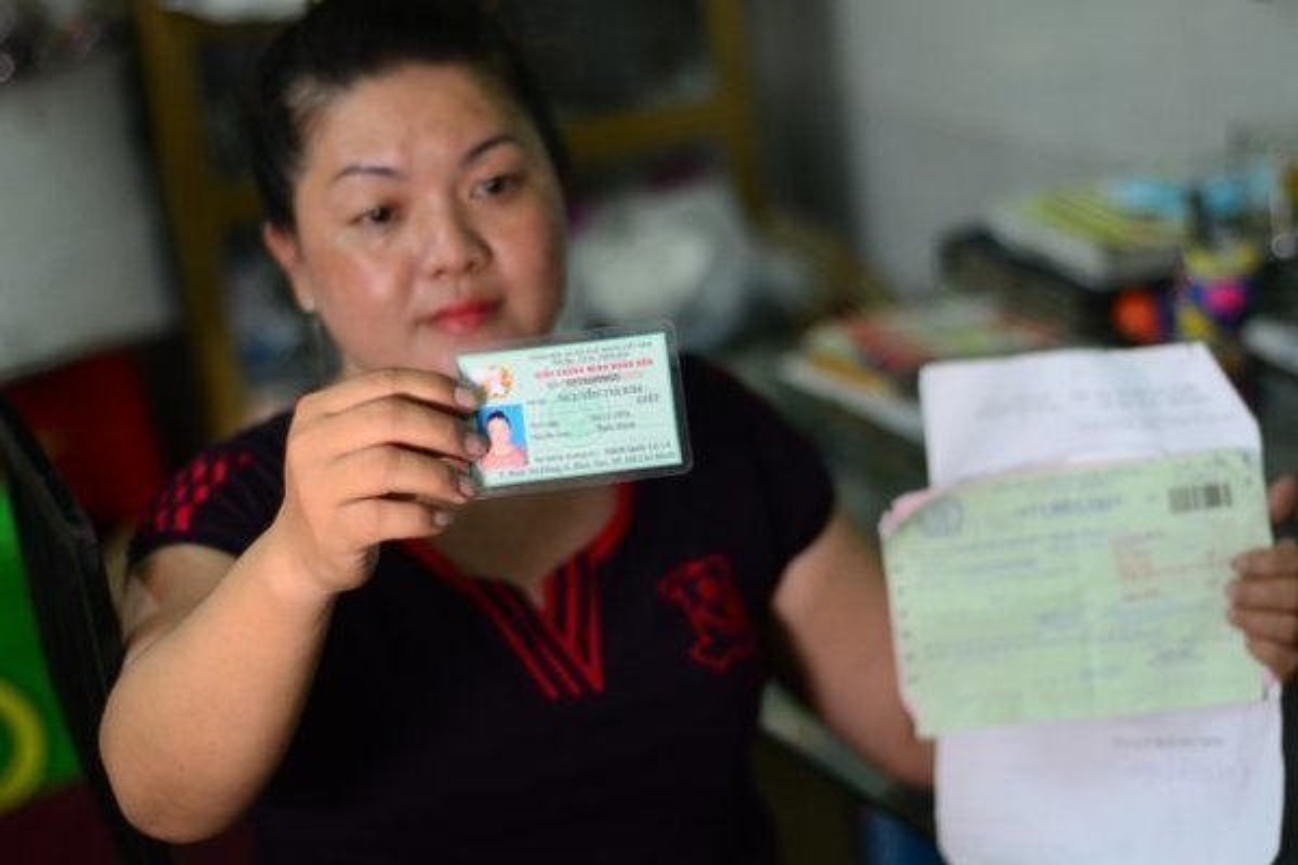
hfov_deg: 27.0
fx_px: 2704
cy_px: 432
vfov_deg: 18.2
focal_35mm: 75
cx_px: 649
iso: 800
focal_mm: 50
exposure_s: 1/100
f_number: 1.8
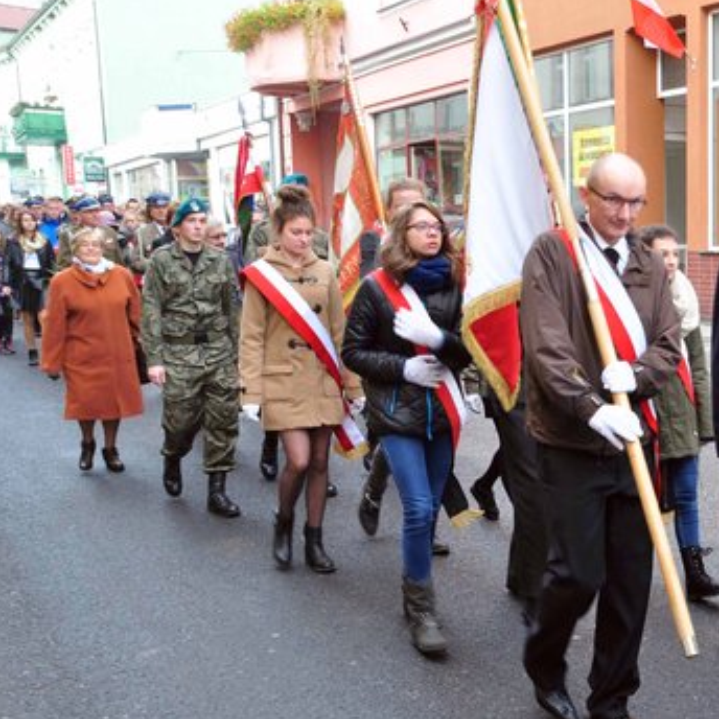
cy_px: 443
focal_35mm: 53
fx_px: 1245
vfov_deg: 32.1
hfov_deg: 30.8
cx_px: 637
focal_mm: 22
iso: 360
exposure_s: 1/60
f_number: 8
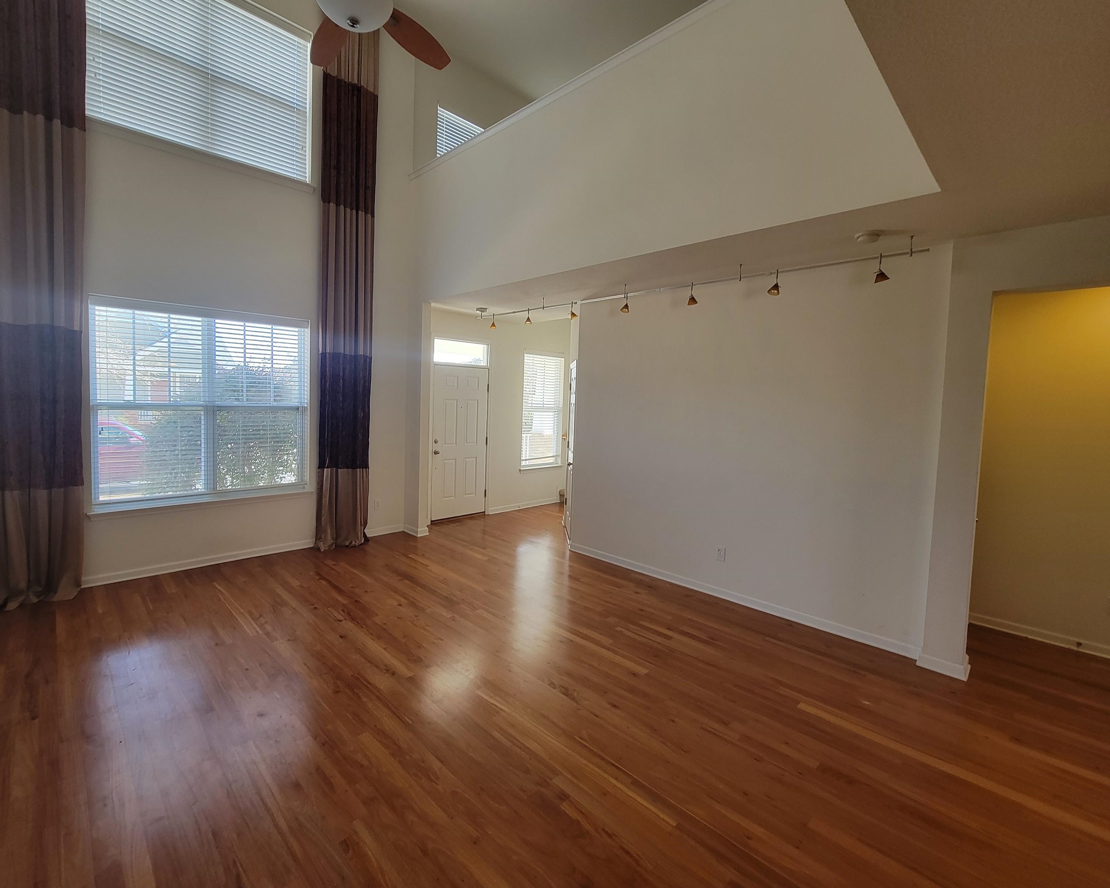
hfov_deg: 100.5
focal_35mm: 14
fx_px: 460
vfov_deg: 88.0
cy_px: 433
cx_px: 512
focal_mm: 2.2
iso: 125
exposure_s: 1/60
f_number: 2.2
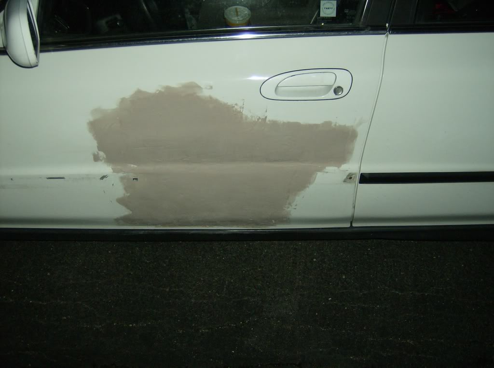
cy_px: 184
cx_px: 247
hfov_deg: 51.5
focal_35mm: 36
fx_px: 513
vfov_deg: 39.5
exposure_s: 1/60
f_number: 2.8
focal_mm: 6
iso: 200
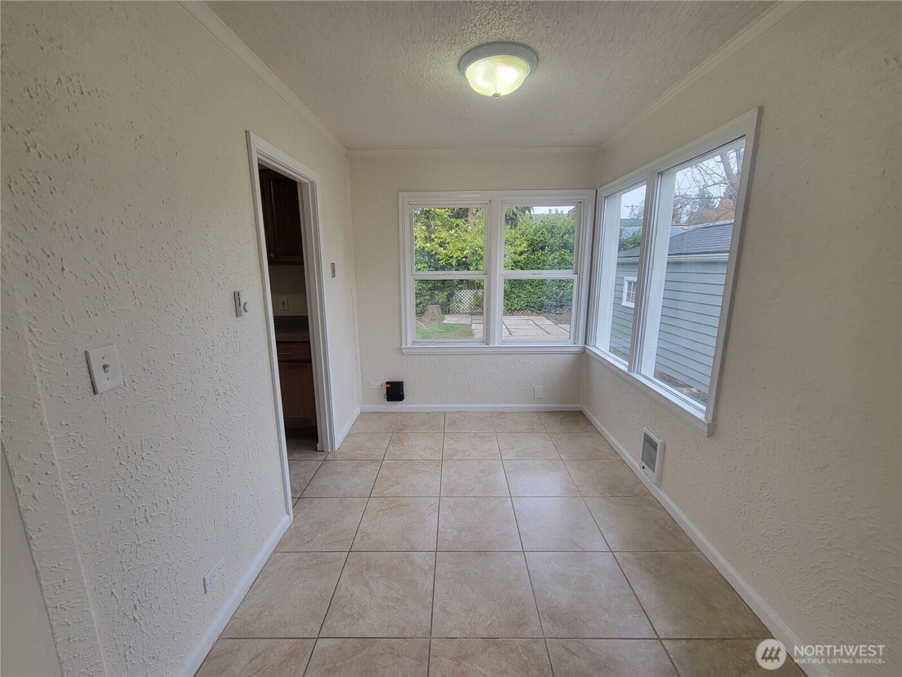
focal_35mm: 13
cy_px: 338
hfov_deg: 106.2
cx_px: 451
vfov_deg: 89.9
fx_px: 339
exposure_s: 1/120
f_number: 2.2
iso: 64
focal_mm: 2.2
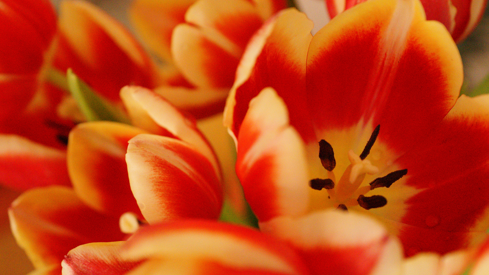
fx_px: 1024
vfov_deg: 15.3
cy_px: 155
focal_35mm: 79
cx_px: 245
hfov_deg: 26.8
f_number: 4.5
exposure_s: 1/640
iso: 3200
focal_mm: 50
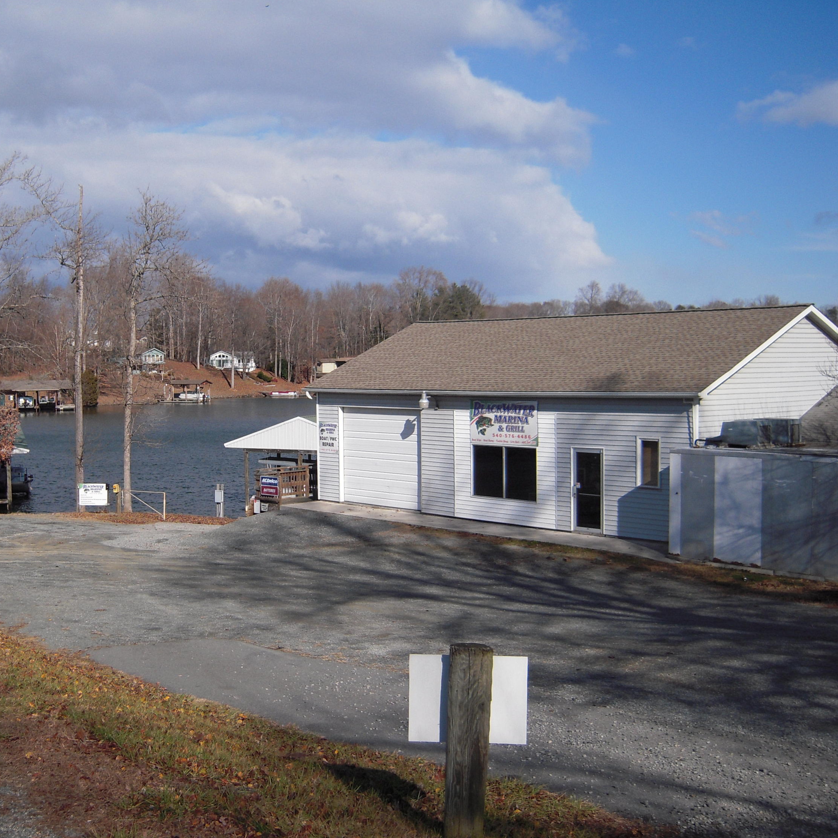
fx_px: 1205
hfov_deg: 37.9
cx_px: 276
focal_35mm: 44
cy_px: 422
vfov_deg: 38.3
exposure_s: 1/500
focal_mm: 6.5
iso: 100
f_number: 6.1
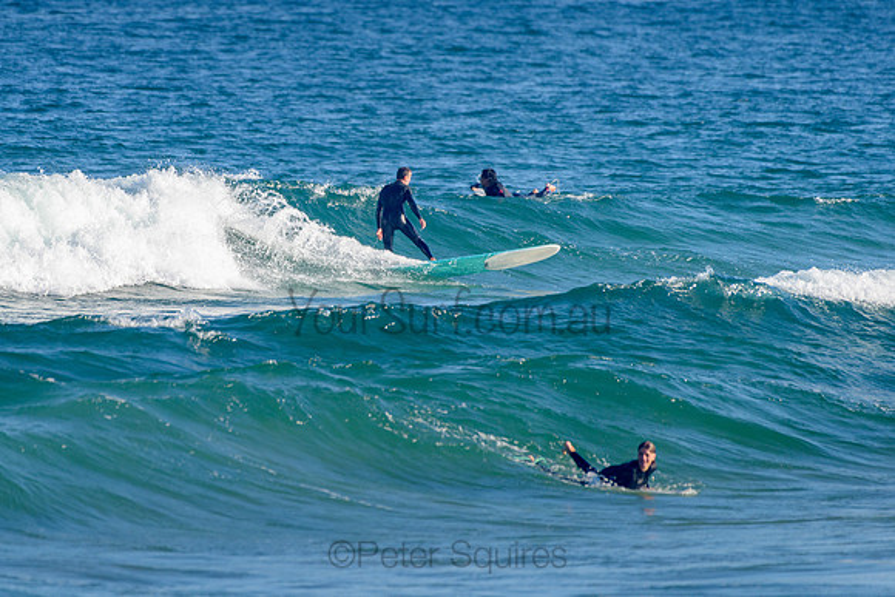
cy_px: 231
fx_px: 15248
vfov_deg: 2.2
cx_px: 346
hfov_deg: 3.4
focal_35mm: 613
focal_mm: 500
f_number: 5.6
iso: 160
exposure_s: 1/2000
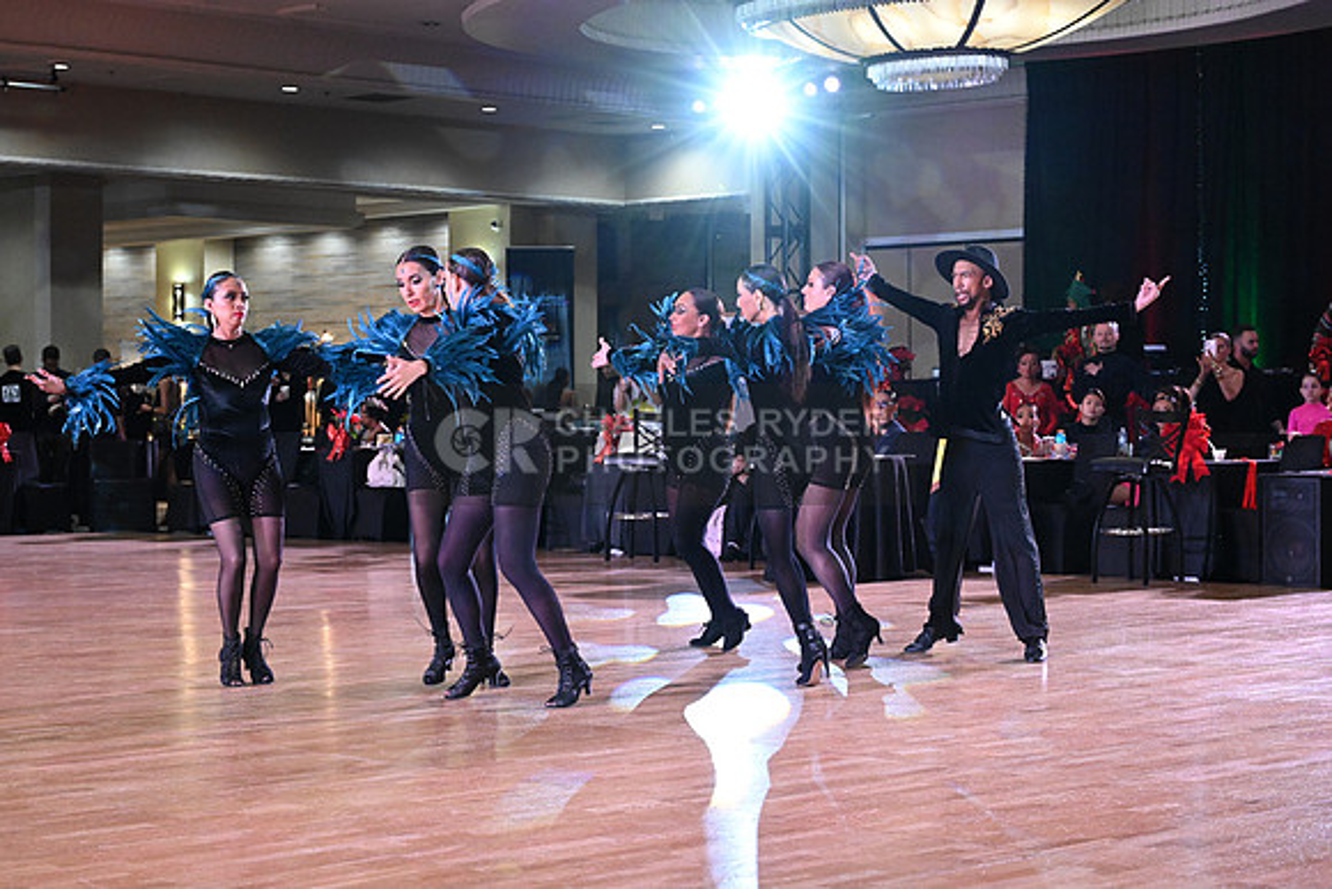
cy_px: 444
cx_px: 666
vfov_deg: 19.7
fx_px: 2553
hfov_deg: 29.2
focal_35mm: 69
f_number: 5.6
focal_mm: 69
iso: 6400
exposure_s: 1/320
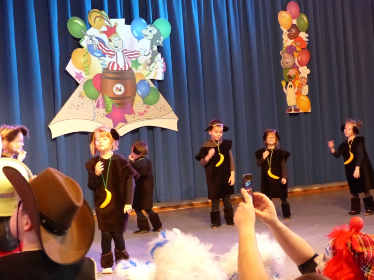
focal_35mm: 62
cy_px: 153
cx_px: 193
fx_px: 670
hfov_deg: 31.2
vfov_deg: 23.6
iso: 800
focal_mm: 10.1
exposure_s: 1/50
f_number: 2.8
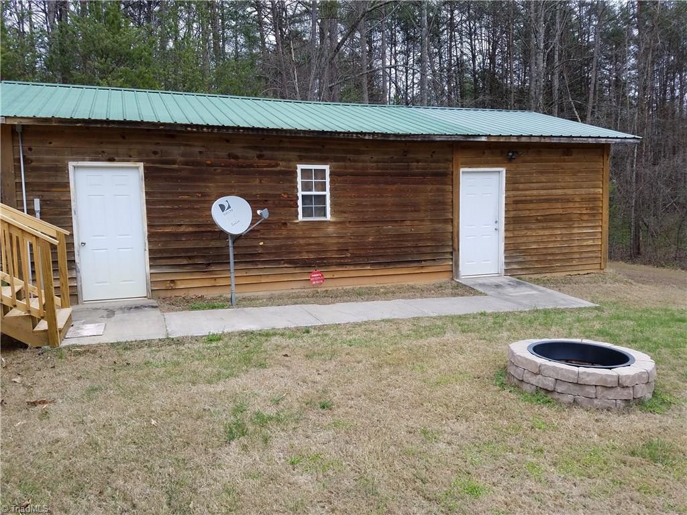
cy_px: 258
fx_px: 516
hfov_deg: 67.3
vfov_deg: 53.1
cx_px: 344
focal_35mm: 26
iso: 50
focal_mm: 4.2
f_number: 1.7
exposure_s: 1/157
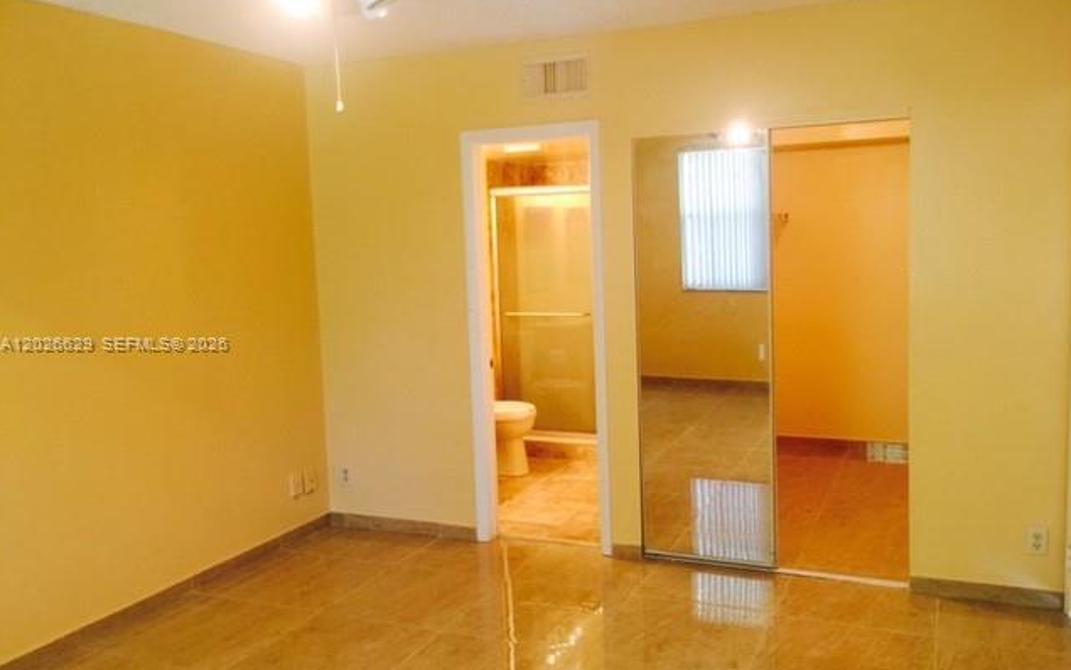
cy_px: 344
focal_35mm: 31
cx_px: 536
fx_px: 905
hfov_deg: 61.2
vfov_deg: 40.6
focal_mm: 4.15
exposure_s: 1/15
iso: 100
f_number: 2.2
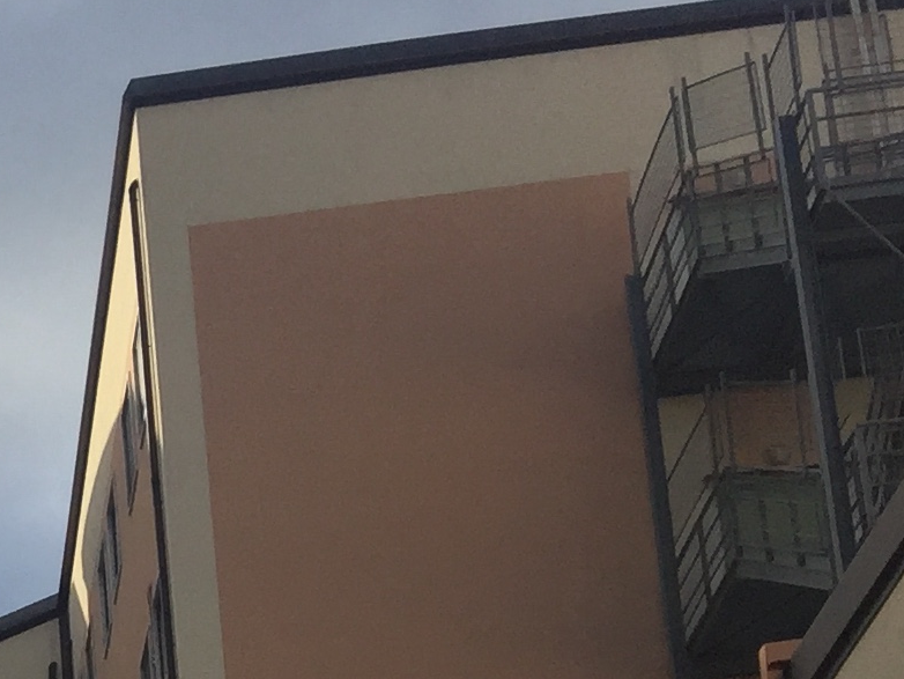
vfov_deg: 11.1
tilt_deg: +11.5
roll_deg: -0.2
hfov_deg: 13.8
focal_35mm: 121
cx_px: -919
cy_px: 1392
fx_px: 3161
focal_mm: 4.15
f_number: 2.2
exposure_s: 1/1647
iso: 32
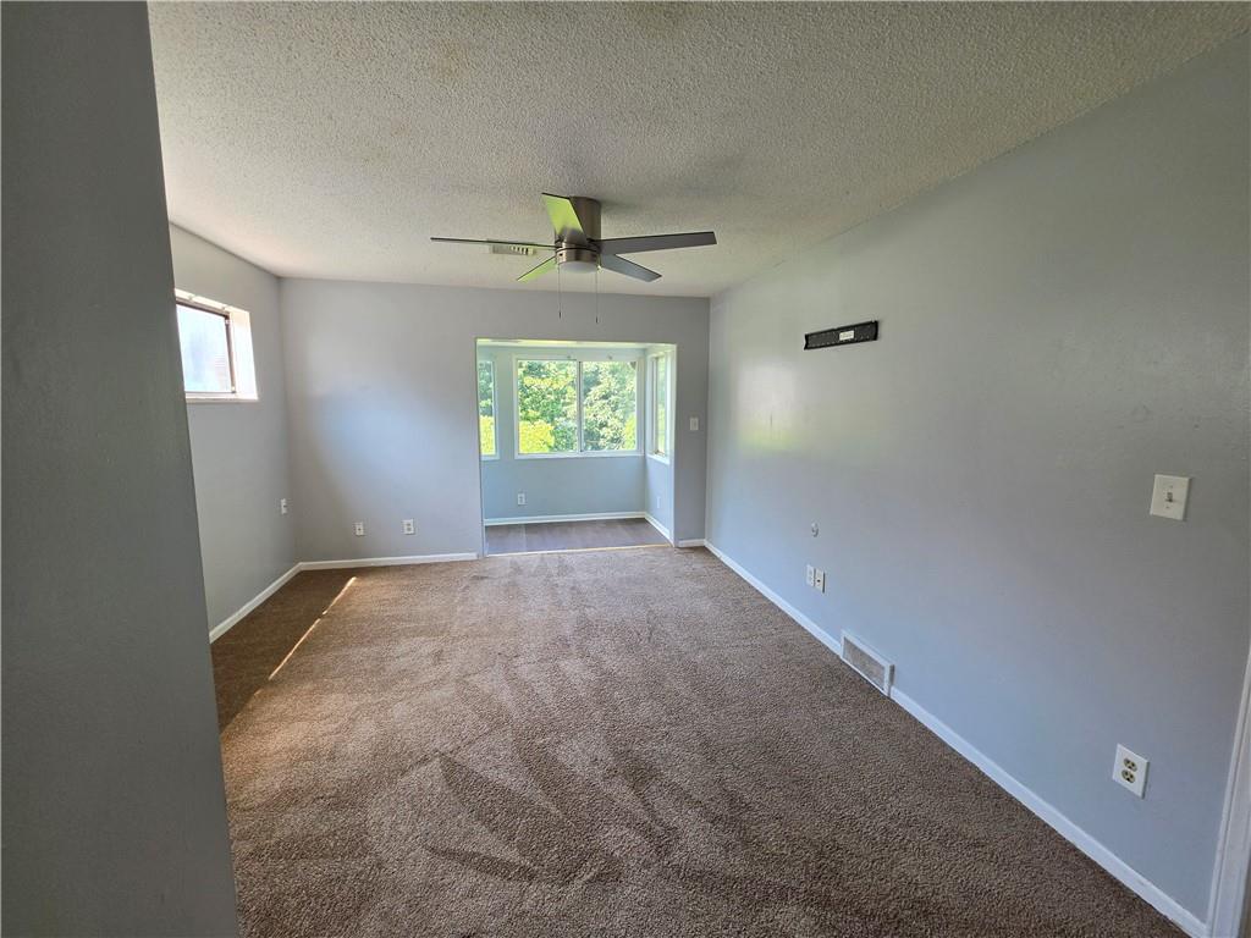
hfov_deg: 106.2
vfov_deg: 89.9
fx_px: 470
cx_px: 626
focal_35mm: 13
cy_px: 469
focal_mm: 2.2
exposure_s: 1/120
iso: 64
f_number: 1.9
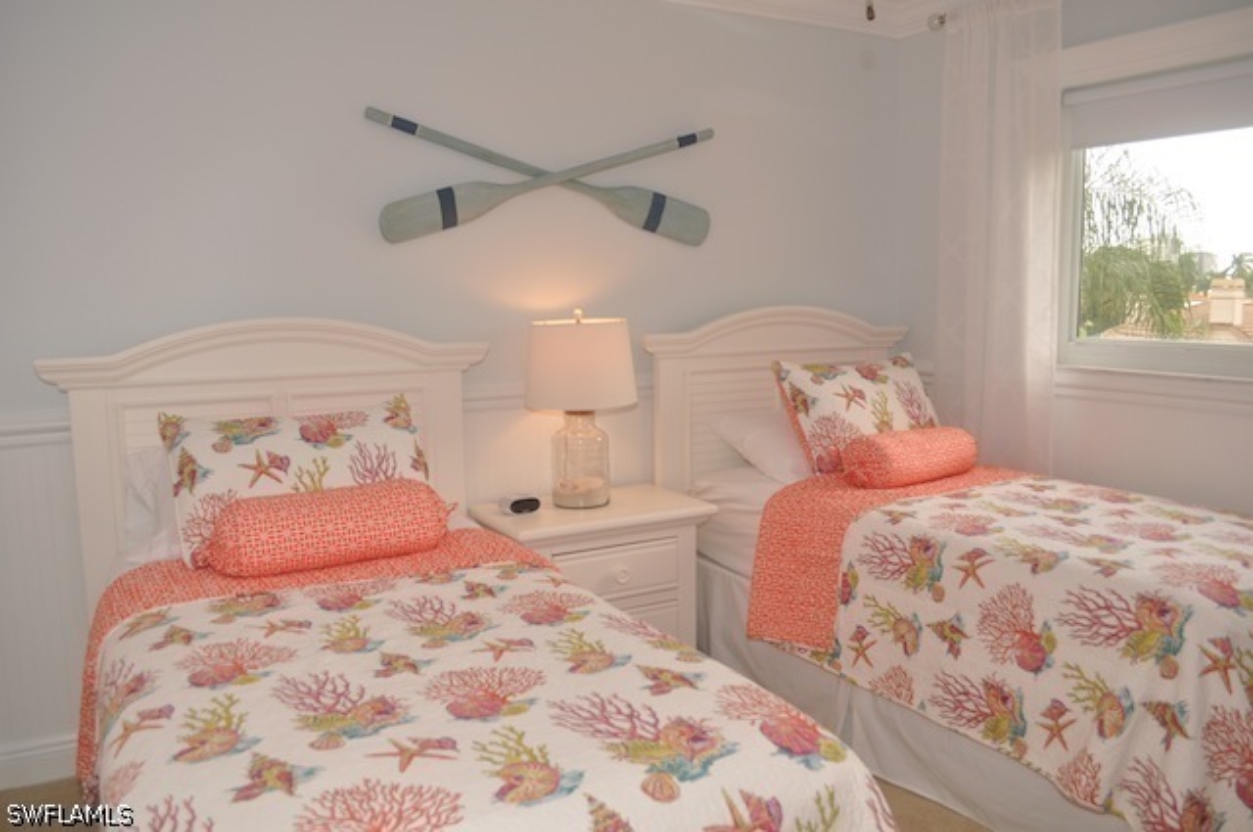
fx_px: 939
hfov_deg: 67.4
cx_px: 626
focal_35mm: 27
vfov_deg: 47.8
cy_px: 416
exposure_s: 1/80
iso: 200
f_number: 4.5
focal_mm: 18
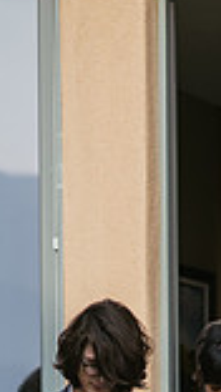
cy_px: 548
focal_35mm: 257
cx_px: 126
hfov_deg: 4.7
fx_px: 2672
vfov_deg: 8.2
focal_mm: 85
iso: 160
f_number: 2.2
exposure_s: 1/2000
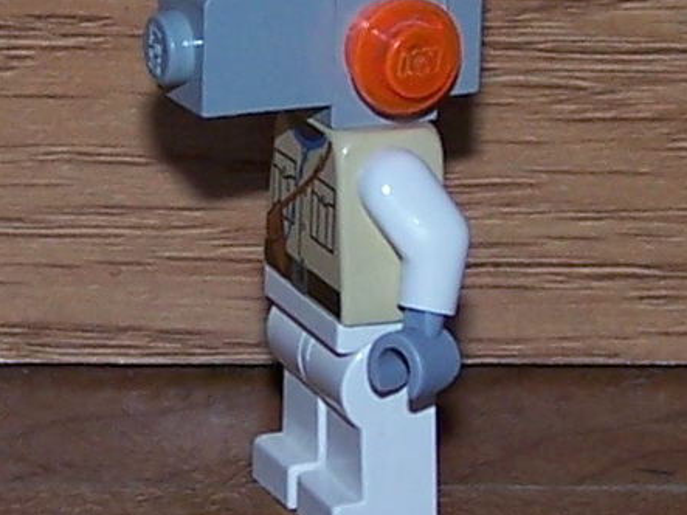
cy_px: 162
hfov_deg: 37.5
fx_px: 1012
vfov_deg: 28.3
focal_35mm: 51
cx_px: 343
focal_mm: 6.3
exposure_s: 1/500
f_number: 2.8
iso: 80
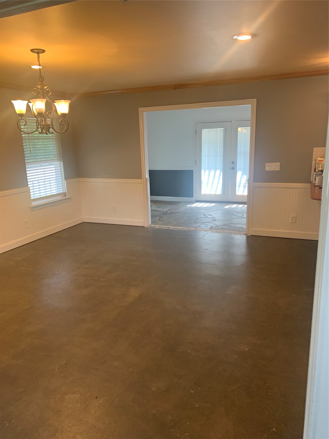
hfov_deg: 53.1
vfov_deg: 67.3
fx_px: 329
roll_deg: +1.4
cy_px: 220
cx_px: 164
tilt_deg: -11.5
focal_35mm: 26
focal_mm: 4.25
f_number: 1.8
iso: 80
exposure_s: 1/60
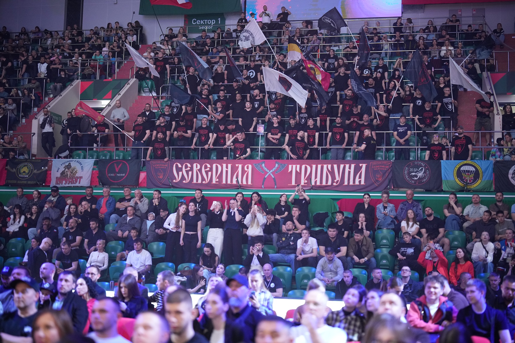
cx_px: 258
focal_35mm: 50
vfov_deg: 27.0
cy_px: 172
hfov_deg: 39.6
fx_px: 715
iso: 3200
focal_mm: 50
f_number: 1.2
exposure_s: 1/400
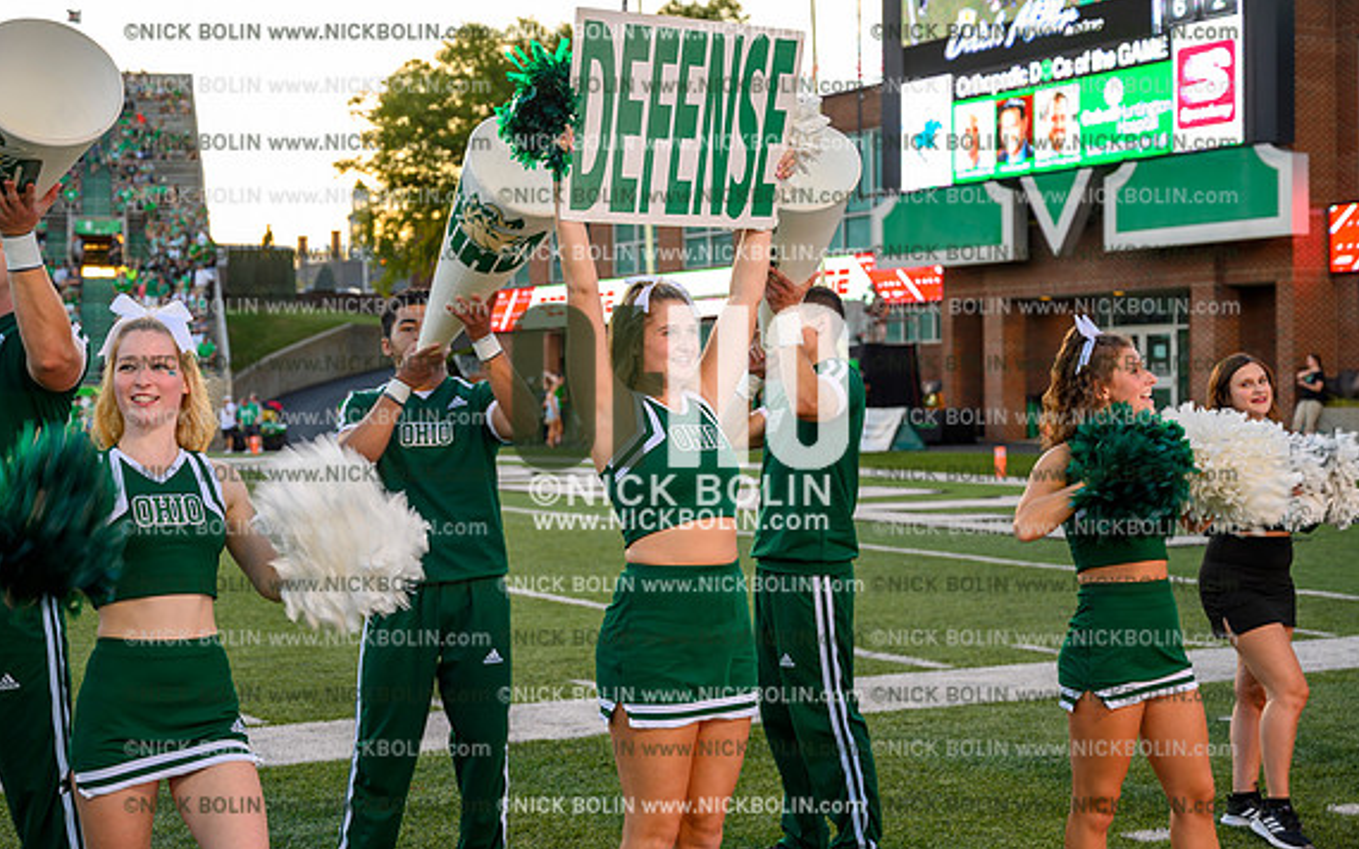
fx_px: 2074
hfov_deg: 36.3
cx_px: 680
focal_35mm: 56
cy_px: 417
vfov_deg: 23.1
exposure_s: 1/50
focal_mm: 54
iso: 100
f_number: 4
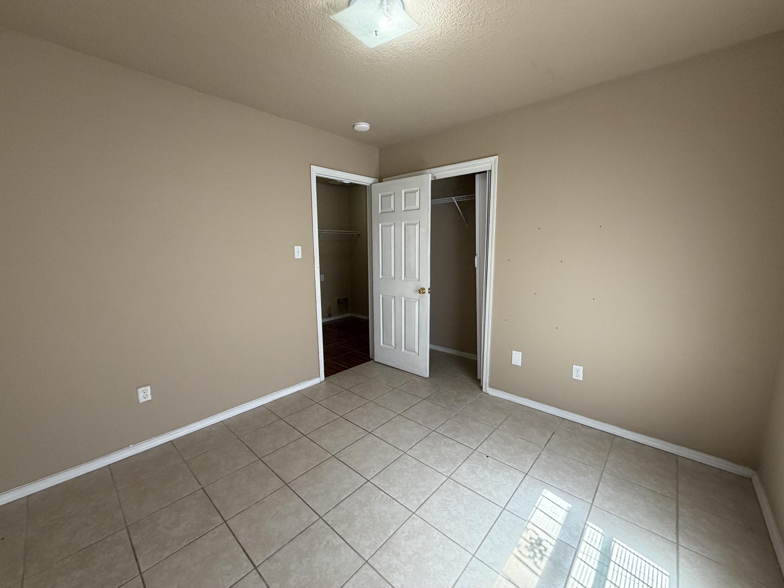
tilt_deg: -8.7
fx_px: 317
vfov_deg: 85.7
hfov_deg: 102.1
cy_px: 294
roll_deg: +1.0
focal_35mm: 14
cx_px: 392
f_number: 2.2
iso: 250
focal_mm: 2.22
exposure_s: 1/121
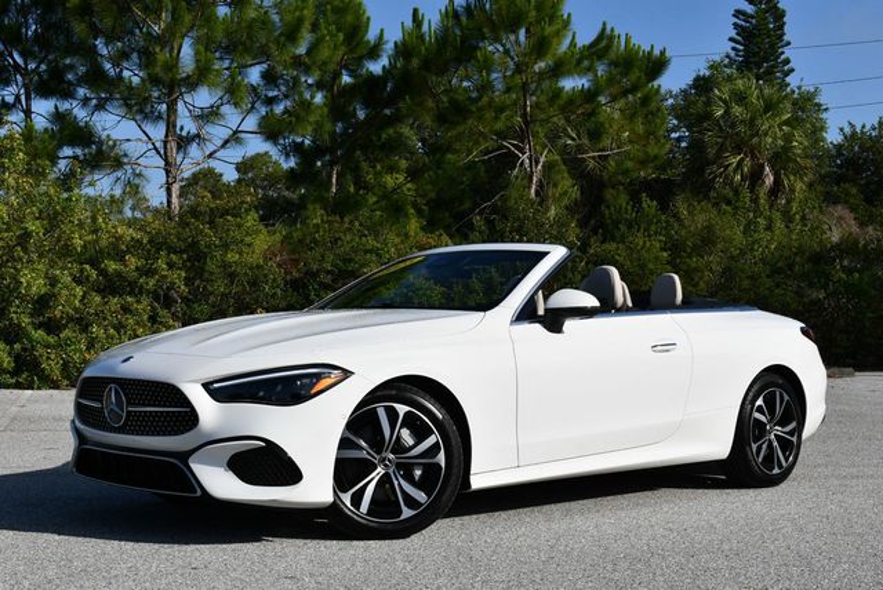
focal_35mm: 52
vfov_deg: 26.0
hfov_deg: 38.2
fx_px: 1277
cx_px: 442
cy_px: 295
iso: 100
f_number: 9
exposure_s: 1/320
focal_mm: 26
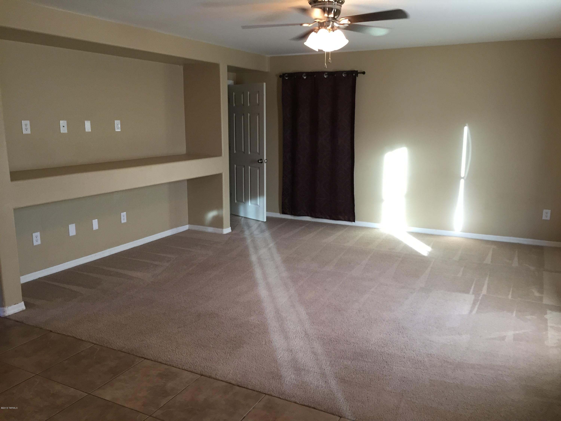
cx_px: 280
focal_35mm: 29
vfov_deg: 48.2
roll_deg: -1.0
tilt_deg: -10.2
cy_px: 210
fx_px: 470
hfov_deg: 61.7
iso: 100
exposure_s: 1/30
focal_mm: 4.15
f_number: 2.2
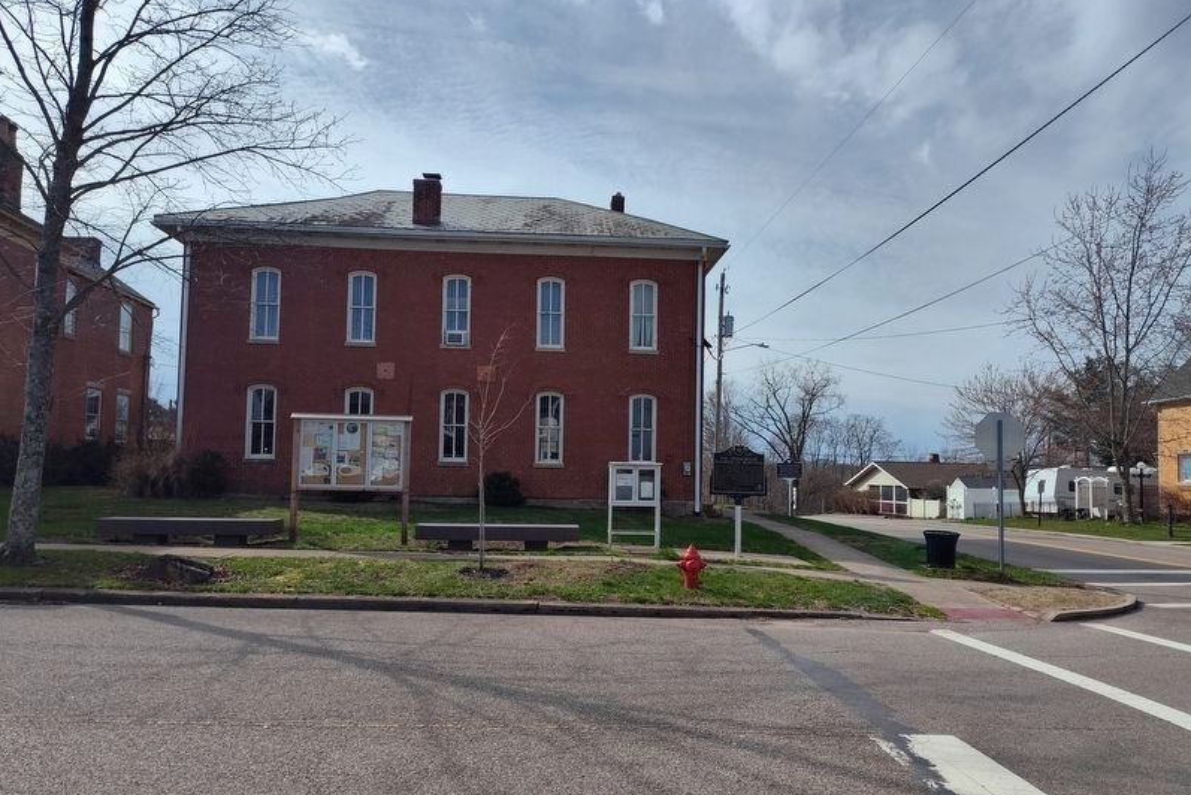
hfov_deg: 73.7
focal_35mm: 24
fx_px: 794
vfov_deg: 53.1
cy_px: 439
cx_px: 595
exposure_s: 1/3300
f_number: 1.8
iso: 100
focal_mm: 5.56
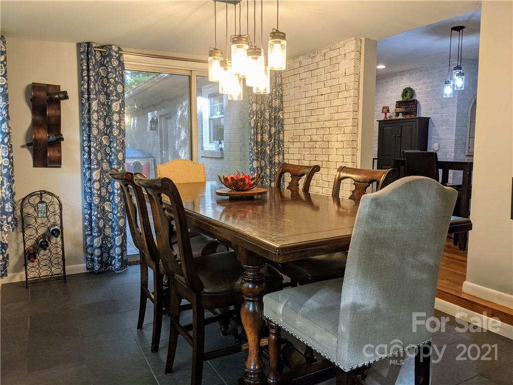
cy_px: 192
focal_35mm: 27
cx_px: 256
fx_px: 400
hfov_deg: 65.3
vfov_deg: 51.4
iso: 51
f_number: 1.73
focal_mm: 4.38
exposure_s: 1/40
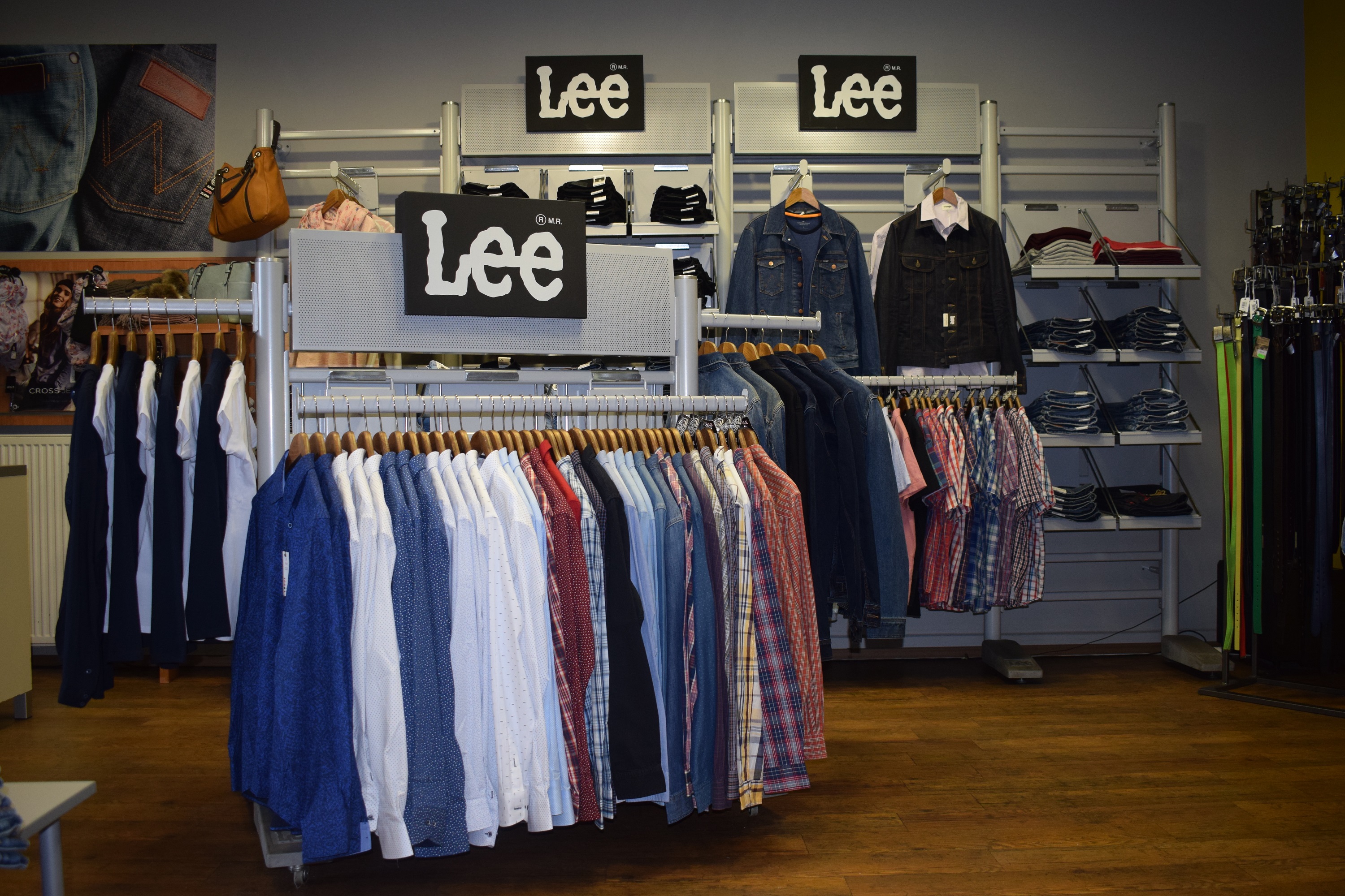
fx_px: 1233
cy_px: 448
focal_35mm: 33
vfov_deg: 40.0
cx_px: 672
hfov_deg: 57.2
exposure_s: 1/80
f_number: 4.5
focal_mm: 22
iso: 800
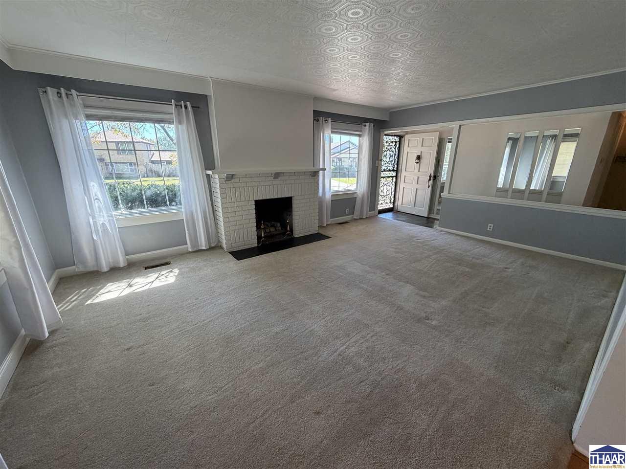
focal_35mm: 14
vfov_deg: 85.6
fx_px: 253
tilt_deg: -17.3
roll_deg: +0.4
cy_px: 234
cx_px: 313
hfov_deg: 102.1
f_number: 2.2
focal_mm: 2.22
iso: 160
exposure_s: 1/120
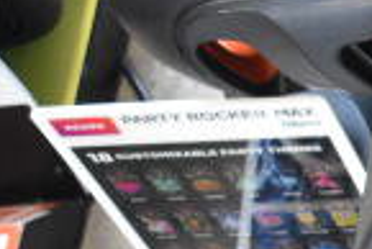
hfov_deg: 10.8
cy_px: 407
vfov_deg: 7.6
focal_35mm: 177
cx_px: 693
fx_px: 1831
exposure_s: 1/50
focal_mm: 28
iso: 2500
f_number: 4.2
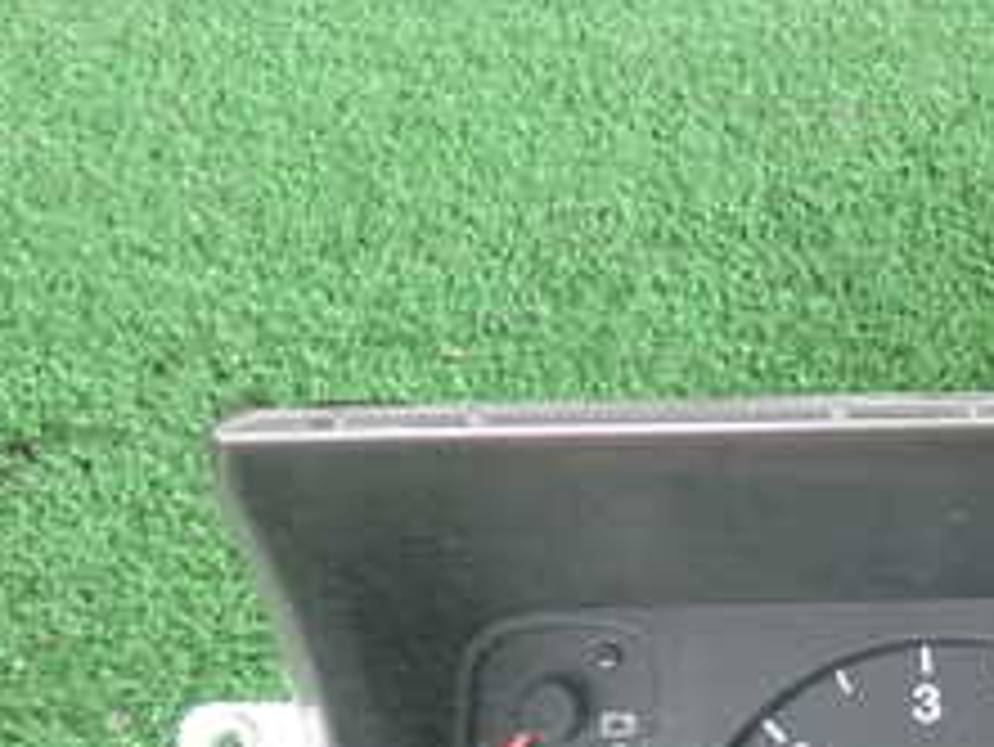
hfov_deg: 20.7
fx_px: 2500
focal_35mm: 87
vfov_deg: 16.6
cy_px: 747
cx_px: 1246
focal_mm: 5.79
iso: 200
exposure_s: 1/50
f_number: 2.4
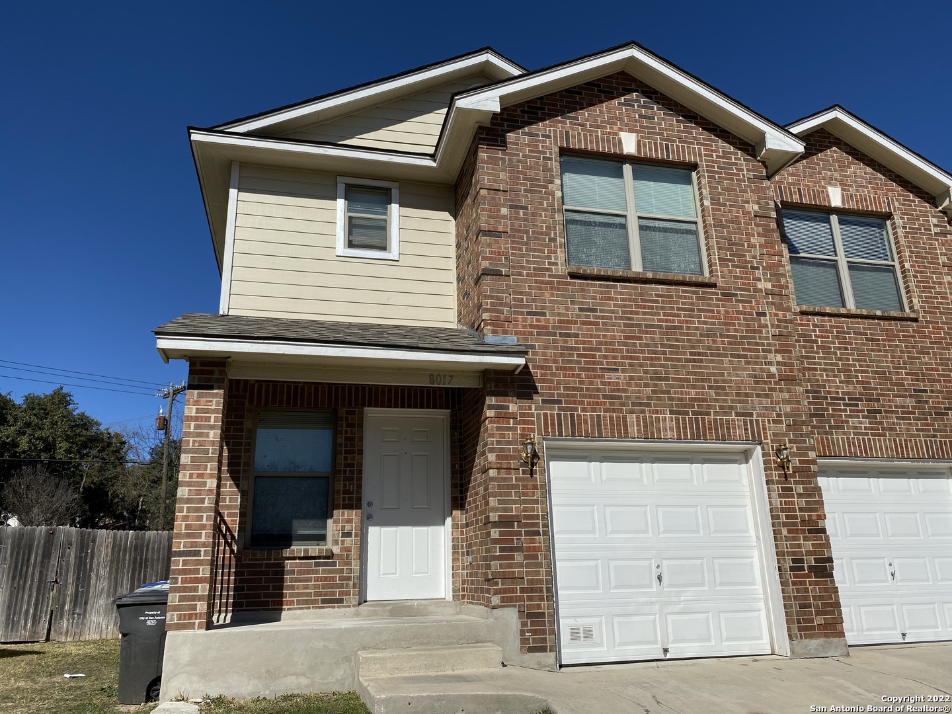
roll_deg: +1.8
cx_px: 476
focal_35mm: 26
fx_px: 715
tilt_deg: +14.9
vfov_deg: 53.1
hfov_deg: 67.3
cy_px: 357
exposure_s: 1/6803
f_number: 1.8
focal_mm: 4.25
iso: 32
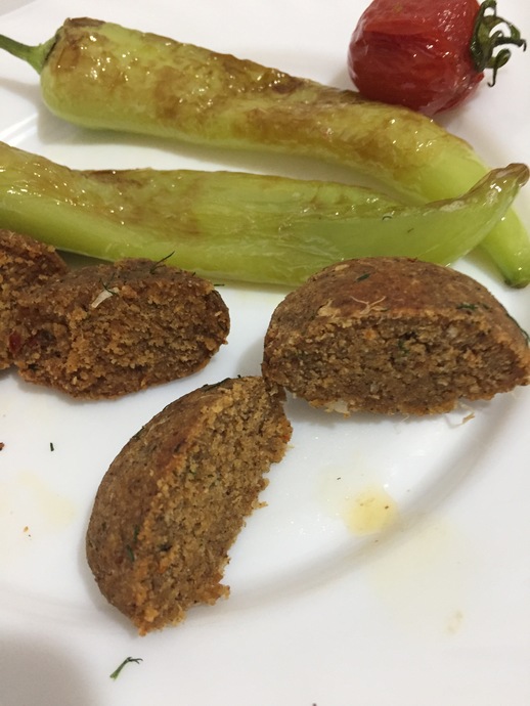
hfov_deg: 48.3
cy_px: 353
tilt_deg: -54.3
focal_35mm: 29
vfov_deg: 61.6
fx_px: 592
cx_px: 265
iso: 250
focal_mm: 4.15
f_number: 2.2
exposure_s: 1/33
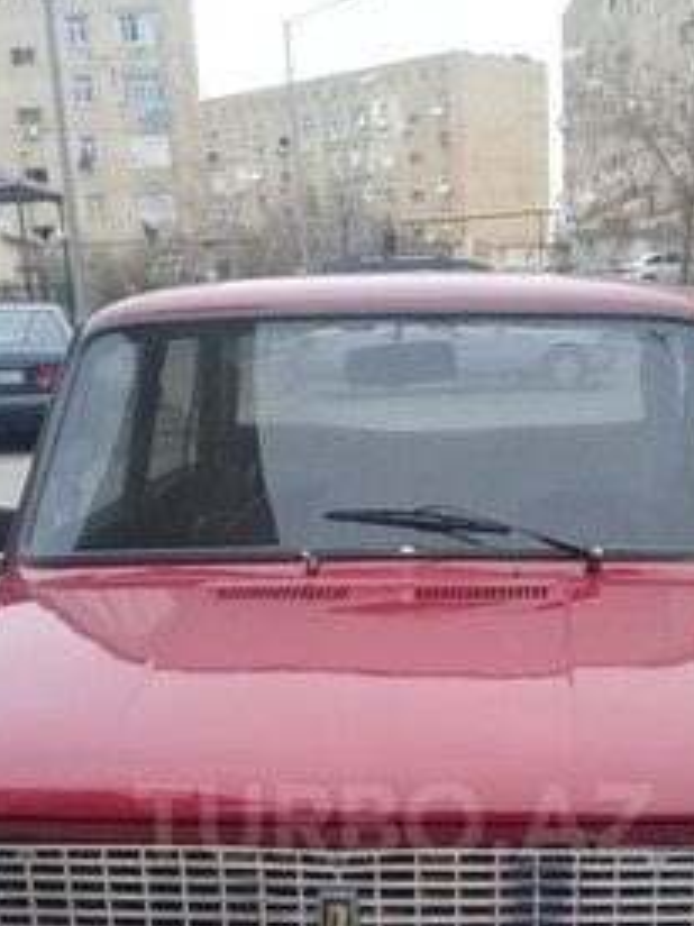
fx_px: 1498
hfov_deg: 26.1
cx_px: 394
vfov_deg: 32.7
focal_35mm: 56
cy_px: 822
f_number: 2.2
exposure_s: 1/33
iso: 125
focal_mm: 3.3
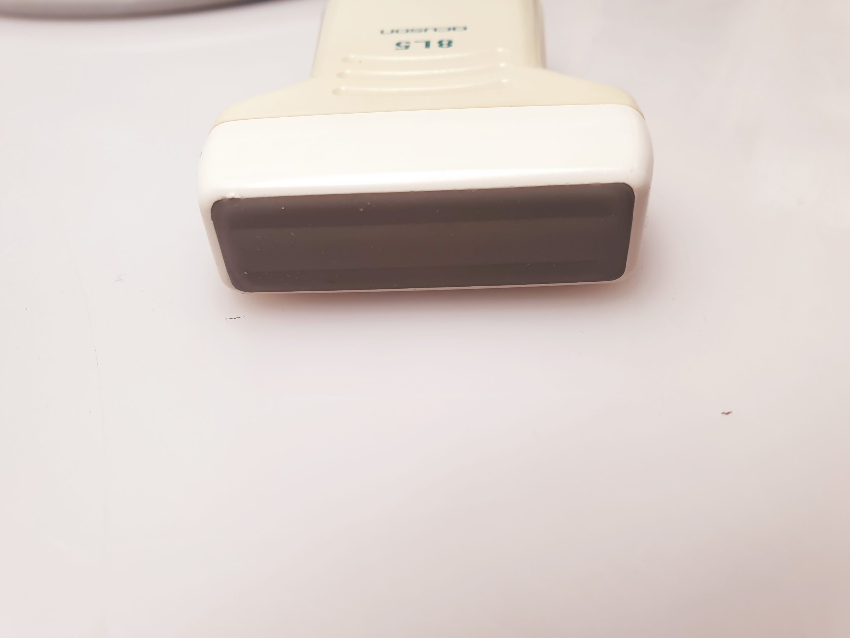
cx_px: 425
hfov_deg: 67.3
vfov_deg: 53.1
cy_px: 319
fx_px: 638
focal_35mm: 26
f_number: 2.4
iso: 64
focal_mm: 4.3
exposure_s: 1/50
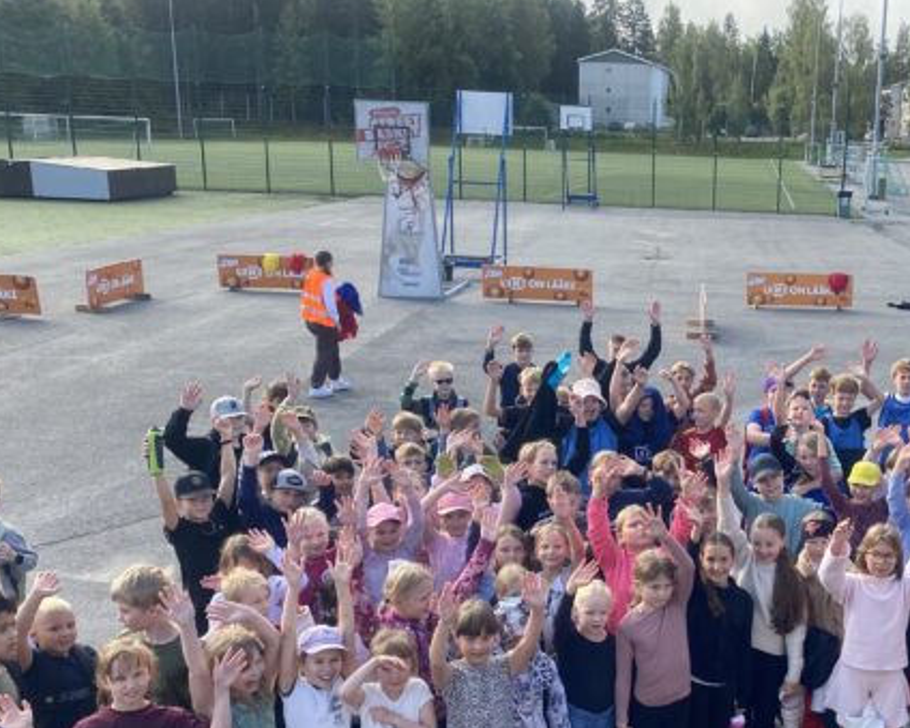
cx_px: 708
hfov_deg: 39.0
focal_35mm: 46
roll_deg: -2.3
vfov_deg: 32.6
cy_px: 464
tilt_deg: -14.6
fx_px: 1239
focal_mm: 4.25
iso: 32
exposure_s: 1/560
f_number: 1.8
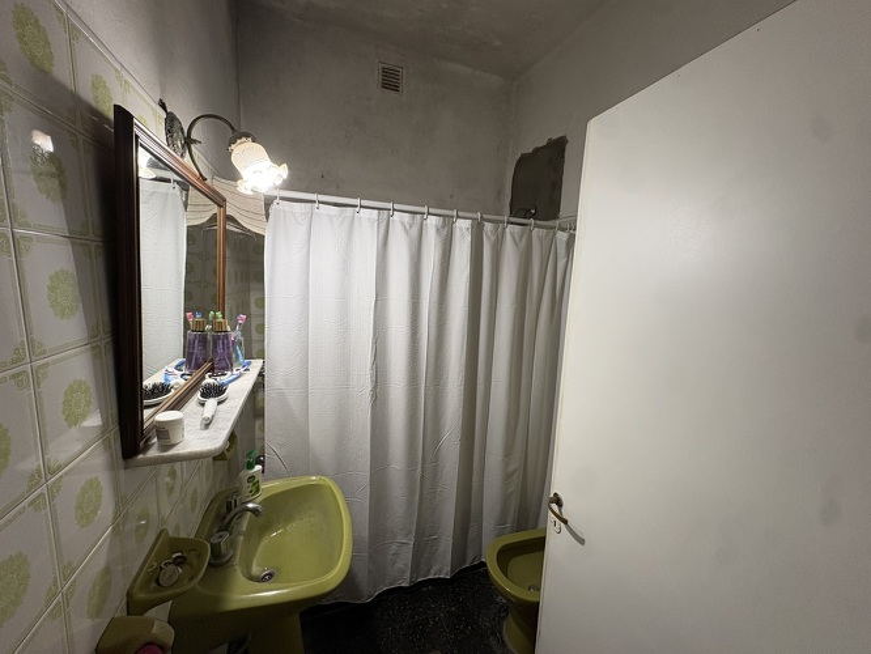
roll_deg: -2.1
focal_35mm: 14
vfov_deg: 85.7
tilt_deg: -8.6
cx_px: 436
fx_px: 352
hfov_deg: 102.0
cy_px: 327
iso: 125
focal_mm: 2.22
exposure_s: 1/50
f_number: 2.2
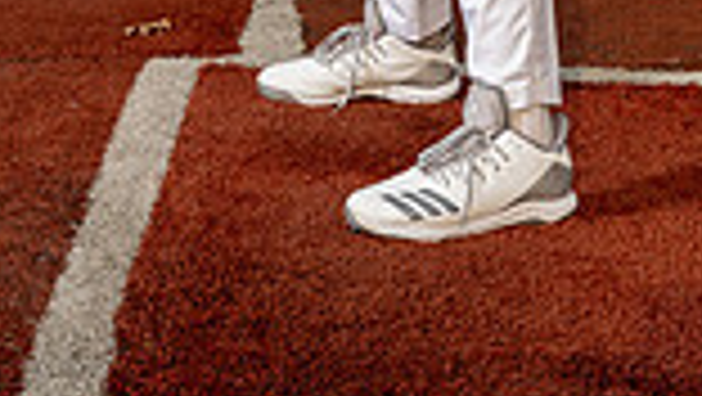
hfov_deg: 17.2
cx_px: 459
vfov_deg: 8.8
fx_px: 2310
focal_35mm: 124
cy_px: -598
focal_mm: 41
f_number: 11
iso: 250
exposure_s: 1/250
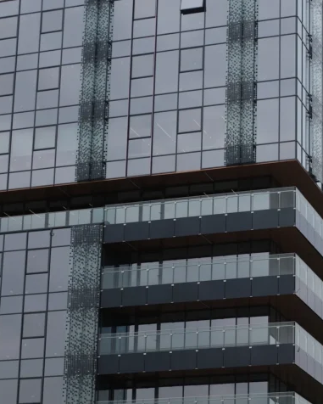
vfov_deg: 17.8
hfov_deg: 14.3
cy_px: 312
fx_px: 1278
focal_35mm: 107
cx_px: 265
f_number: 2.5
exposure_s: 1/4000
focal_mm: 35
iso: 160
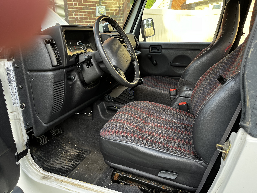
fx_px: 193
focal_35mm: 26
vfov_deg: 53.1
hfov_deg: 67.3
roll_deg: +0.3
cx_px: 128
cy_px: 96
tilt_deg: -18.5
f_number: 1.6
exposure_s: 1/121
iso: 80
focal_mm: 5.1
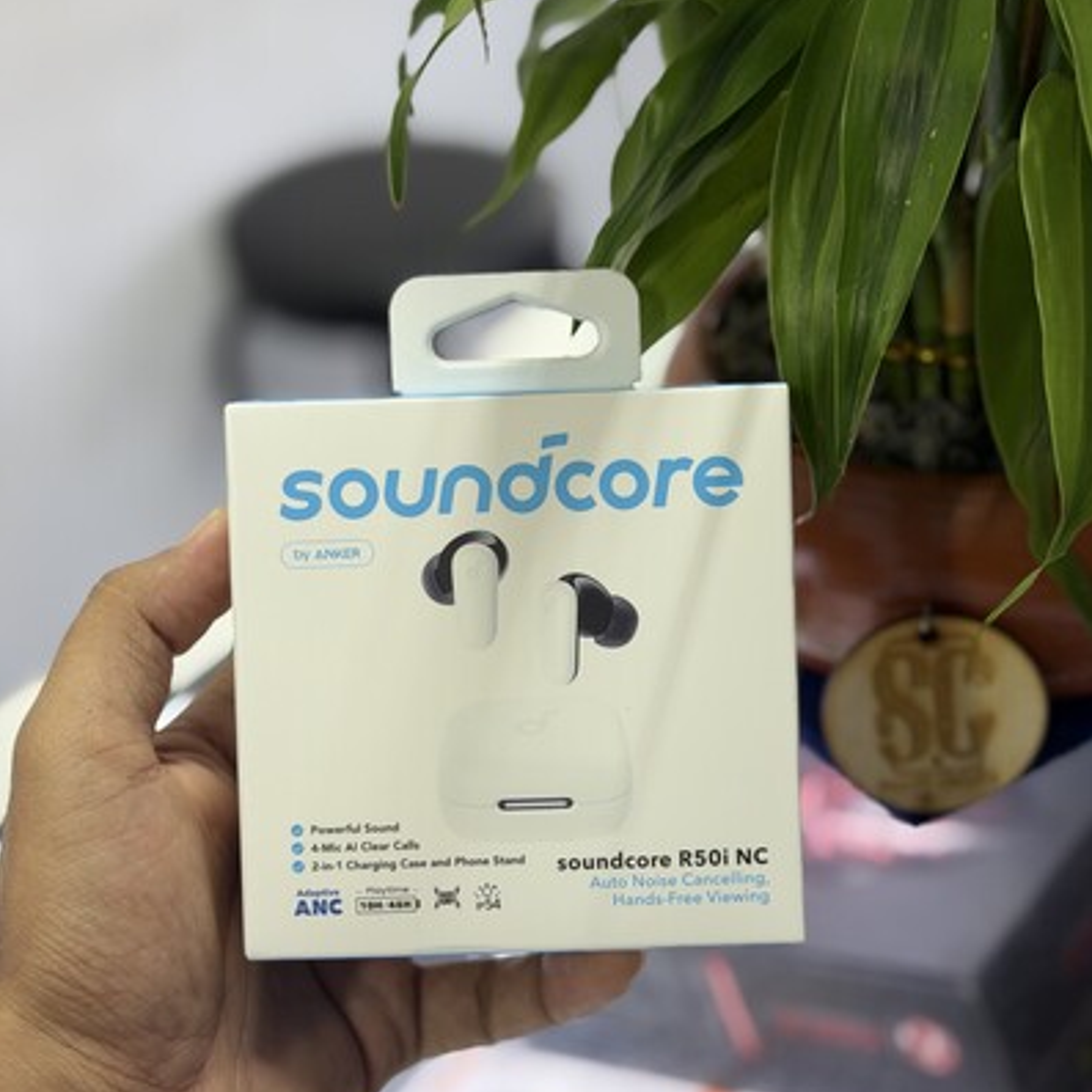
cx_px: 545
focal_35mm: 57
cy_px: 670
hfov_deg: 30.0
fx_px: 2034
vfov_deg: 29.9
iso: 80
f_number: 1.78
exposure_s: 1/100
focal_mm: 6.76
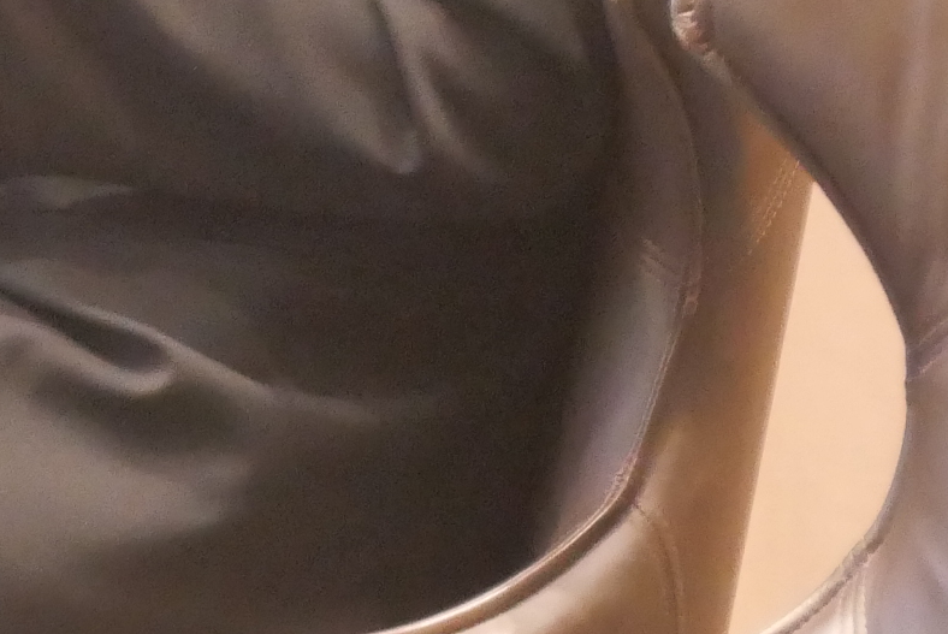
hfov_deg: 3.5
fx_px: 15392
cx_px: -1190
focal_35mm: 584
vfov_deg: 2.3
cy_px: -842
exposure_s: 1/8
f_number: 5.6
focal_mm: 60
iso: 3200
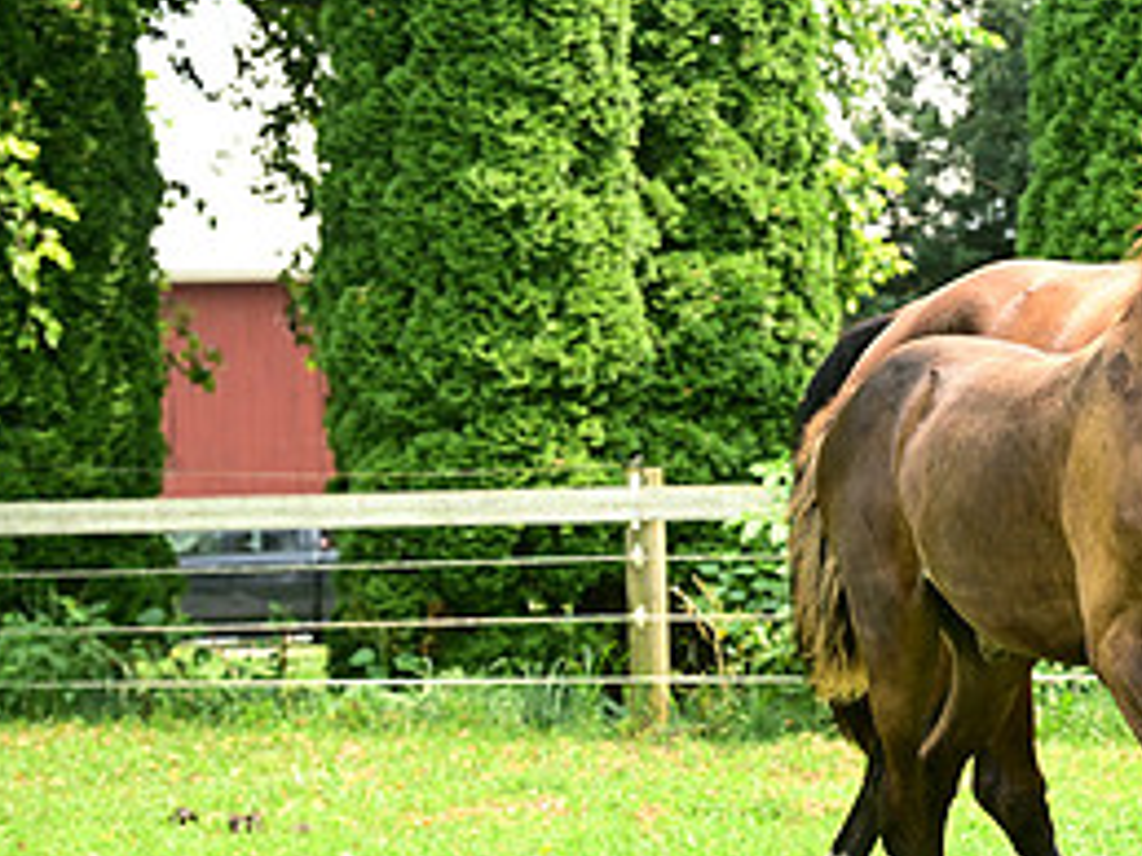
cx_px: 1142
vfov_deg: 13.0
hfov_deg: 16.9
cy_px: 474
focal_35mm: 114
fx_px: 3759
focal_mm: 53
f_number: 4
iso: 250
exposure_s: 1/562
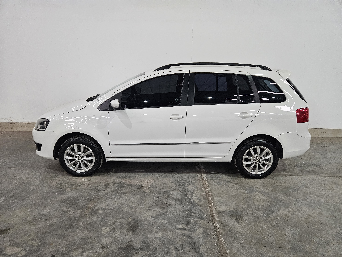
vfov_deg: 58.9
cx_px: 171
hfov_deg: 73.9
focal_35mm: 23
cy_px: 128
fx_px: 227
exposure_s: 1/100
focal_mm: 5.4
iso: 400
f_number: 1.8
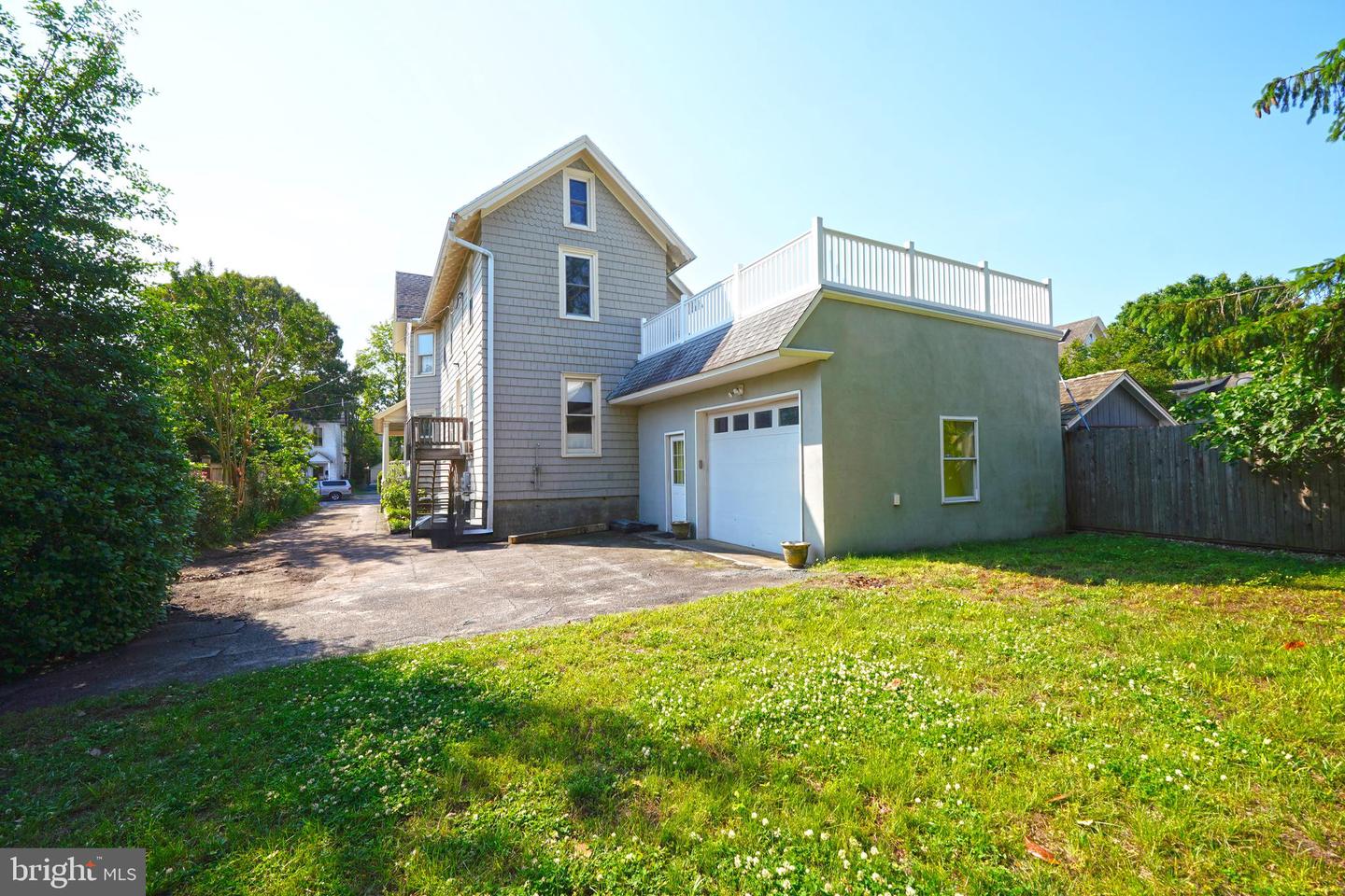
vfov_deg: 77.3
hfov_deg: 100.4
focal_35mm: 15
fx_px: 560
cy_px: 448
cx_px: 672
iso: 100
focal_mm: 10
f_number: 6.3
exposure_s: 1/200
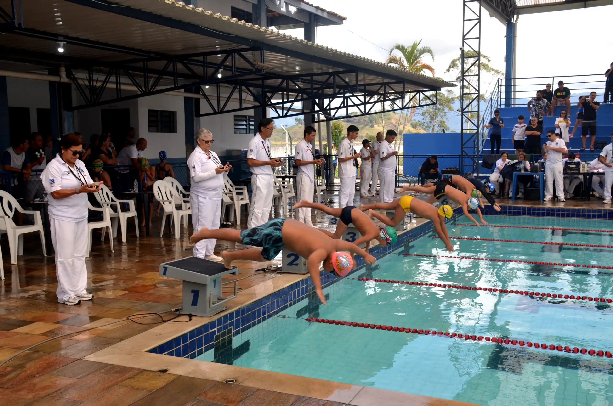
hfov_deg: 49.6
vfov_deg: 34.1
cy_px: 203
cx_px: 306
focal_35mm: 39
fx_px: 663
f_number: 8
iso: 160
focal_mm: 26
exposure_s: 1/250
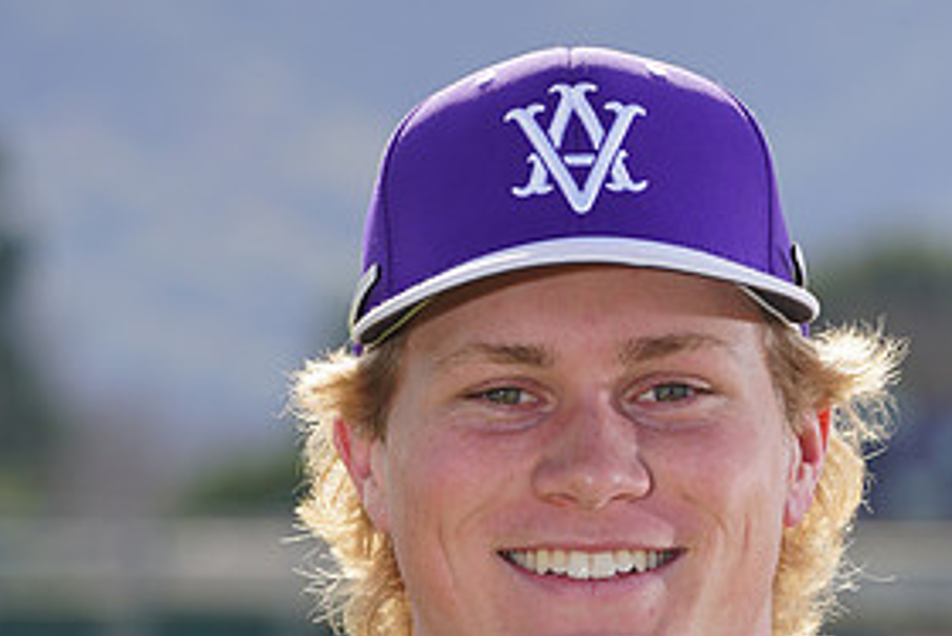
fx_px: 10530
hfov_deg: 5.2
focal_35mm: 398
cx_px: 624
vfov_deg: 3.5
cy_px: 820
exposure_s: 1/250
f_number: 8
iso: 100
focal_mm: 192
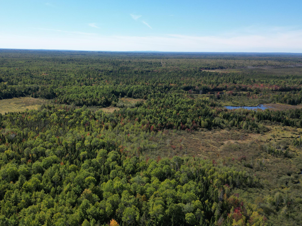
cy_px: 110
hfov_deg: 56.2
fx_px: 279
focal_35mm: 32
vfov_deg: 44.2
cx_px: 116
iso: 110
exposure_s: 1/2500
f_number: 1.7
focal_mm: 6.72
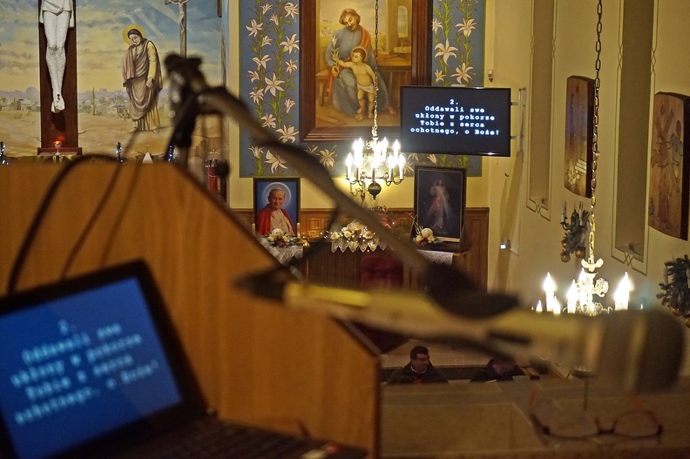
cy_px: 230
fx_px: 1437
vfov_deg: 18.2
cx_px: 345
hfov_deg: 27.0
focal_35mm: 75
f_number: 5.6
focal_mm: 50
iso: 6400
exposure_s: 1/160
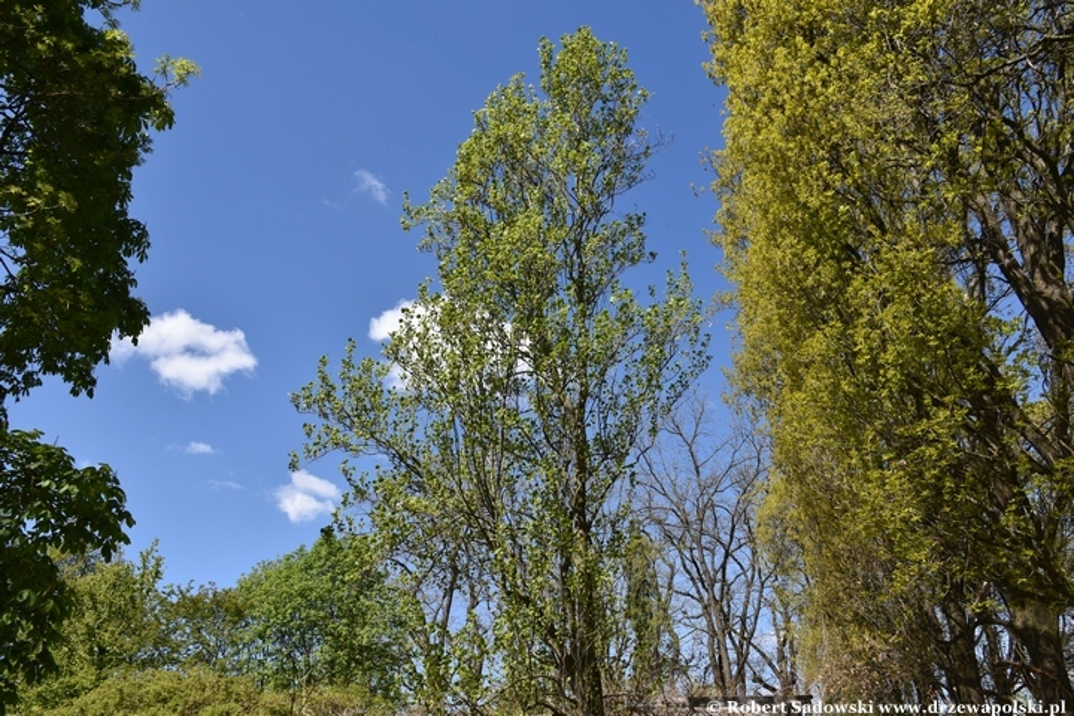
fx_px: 805
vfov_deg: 47.9
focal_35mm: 27
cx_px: 537
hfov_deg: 67.4
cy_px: 358
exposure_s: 1/500
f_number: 8
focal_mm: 18
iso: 200
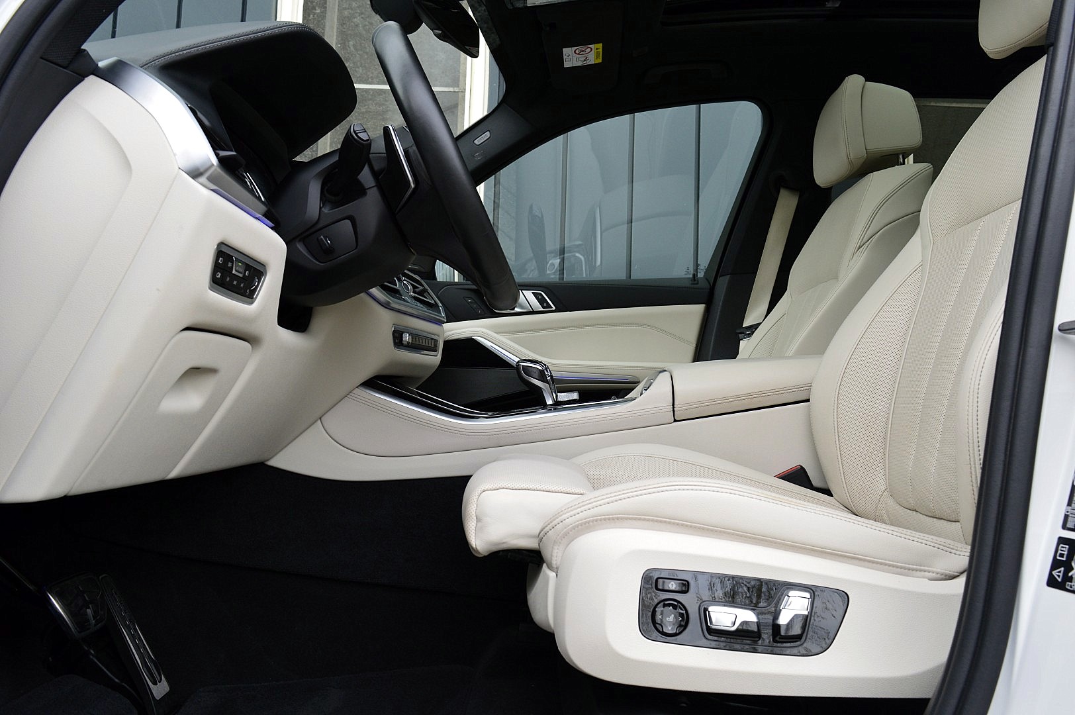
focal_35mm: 32
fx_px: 940
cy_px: 358
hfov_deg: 59.5
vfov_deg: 41.6
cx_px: 538
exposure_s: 1/100
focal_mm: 21
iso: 400
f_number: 9
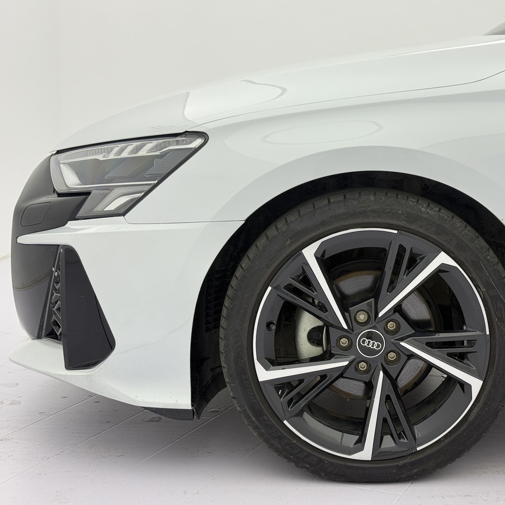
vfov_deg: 30.0
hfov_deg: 29.8
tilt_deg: -7.4
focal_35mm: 57
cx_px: 338
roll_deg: -0.4
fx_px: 941
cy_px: 252
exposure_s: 1/100
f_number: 1.78
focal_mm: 6.76
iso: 50
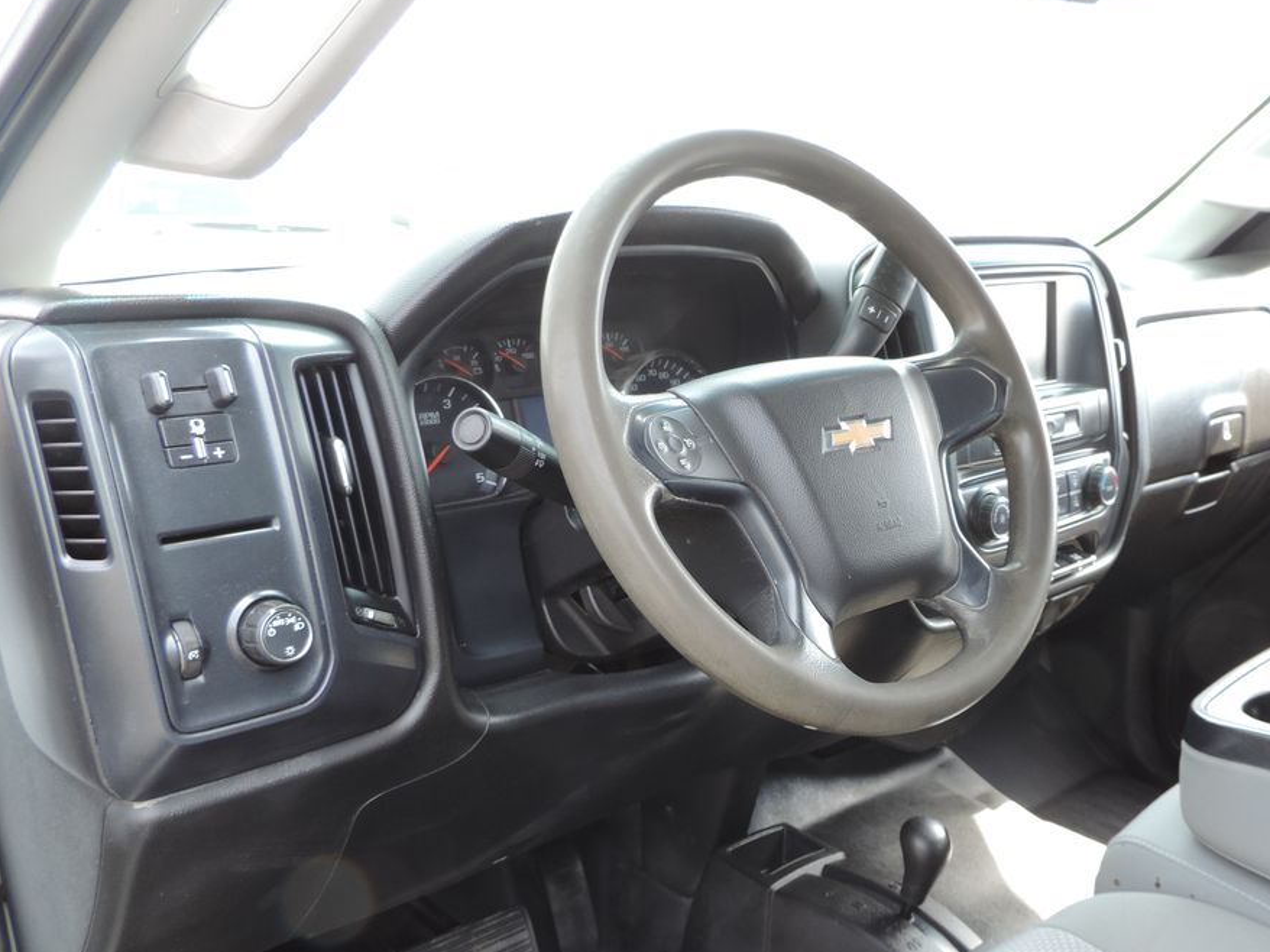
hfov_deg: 51.8
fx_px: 1284
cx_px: 830
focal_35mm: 35
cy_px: 638
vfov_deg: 40.2
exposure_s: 1/40
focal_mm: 4.3
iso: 80
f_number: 3
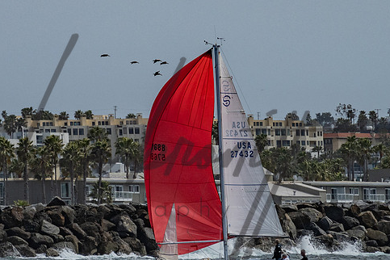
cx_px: 111
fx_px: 6185
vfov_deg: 2.4
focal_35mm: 571
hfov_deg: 3.6
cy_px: 82
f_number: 6.3
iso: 200
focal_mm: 200
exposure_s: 1/5000
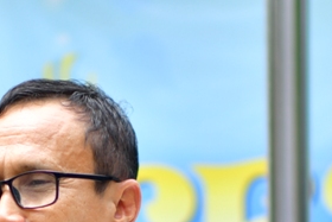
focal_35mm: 190
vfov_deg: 7.1
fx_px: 1753
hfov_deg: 10.8
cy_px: 379
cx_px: 64
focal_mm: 35
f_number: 1.4
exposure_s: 1/1600
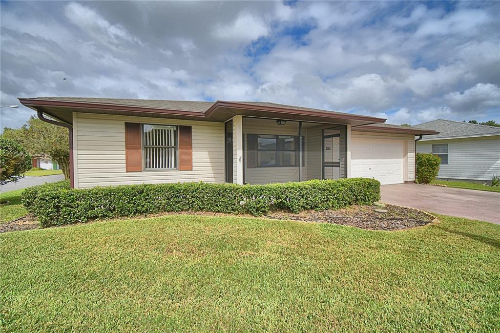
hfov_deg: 100.4
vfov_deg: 77.3
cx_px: 250
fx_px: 208
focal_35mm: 15
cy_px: 166
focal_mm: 10
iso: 100
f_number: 4.5
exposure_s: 1/1600
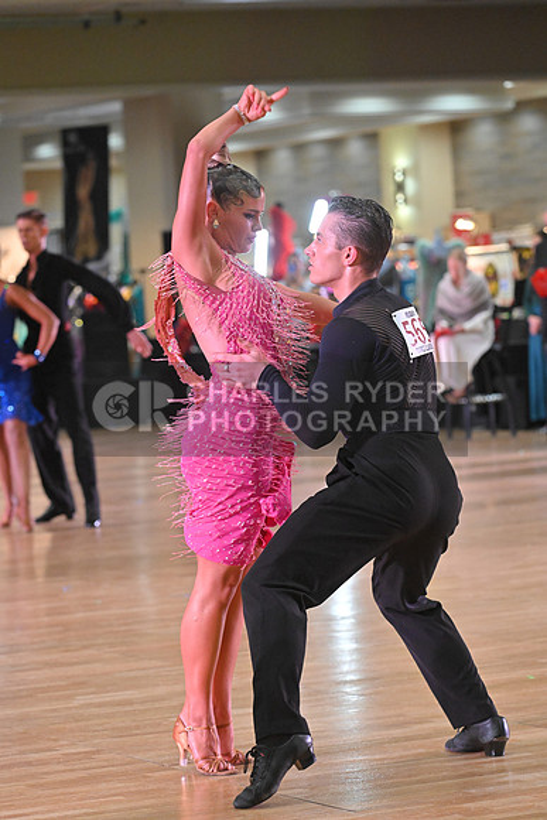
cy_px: 410
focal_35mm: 145
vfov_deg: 14.2
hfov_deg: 9.5
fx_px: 3303
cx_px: 274
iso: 5000
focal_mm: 145
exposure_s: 1/400
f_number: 5.6
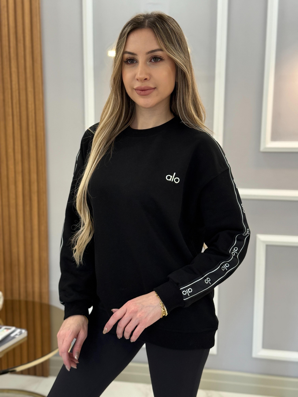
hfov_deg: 30.3
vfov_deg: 39.7
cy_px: 198
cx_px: 149
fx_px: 551
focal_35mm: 48
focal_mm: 6.76
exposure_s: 1/93
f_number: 1.78
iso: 160
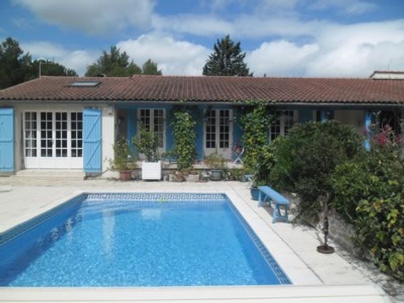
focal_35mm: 27
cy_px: 152
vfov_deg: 51.4
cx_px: 202
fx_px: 315
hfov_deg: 65.3
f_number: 9
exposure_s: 1/165
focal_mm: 4.9
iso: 80
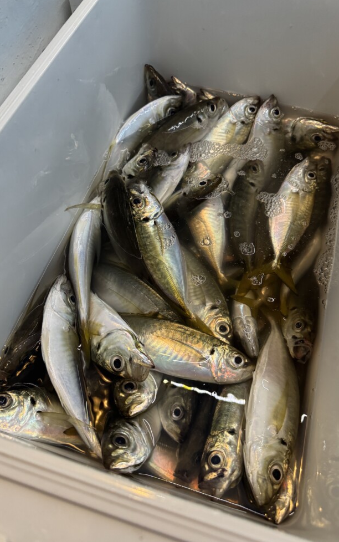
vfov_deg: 70.4
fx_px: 384
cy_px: 274
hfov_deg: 47.6
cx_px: 171
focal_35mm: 26
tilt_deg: -60.3
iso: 400
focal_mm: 6.76
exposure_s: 1/60
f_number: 1.78
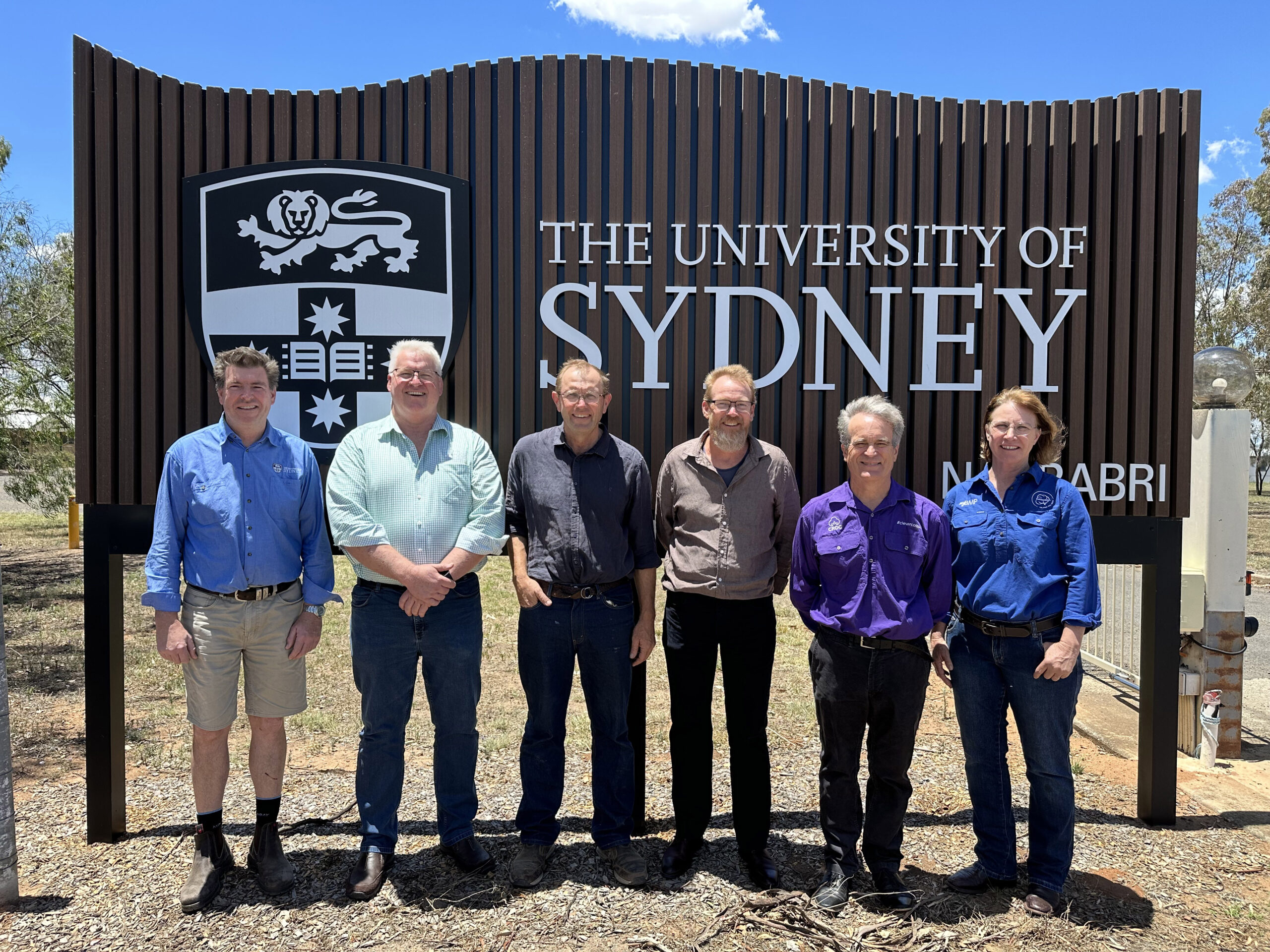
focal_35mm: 24
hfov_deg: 71.6
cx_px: 635
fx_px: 881
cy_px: 476
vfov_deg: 56.8
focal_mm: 6.86
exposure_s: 1/2028
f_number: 1.78
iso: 80
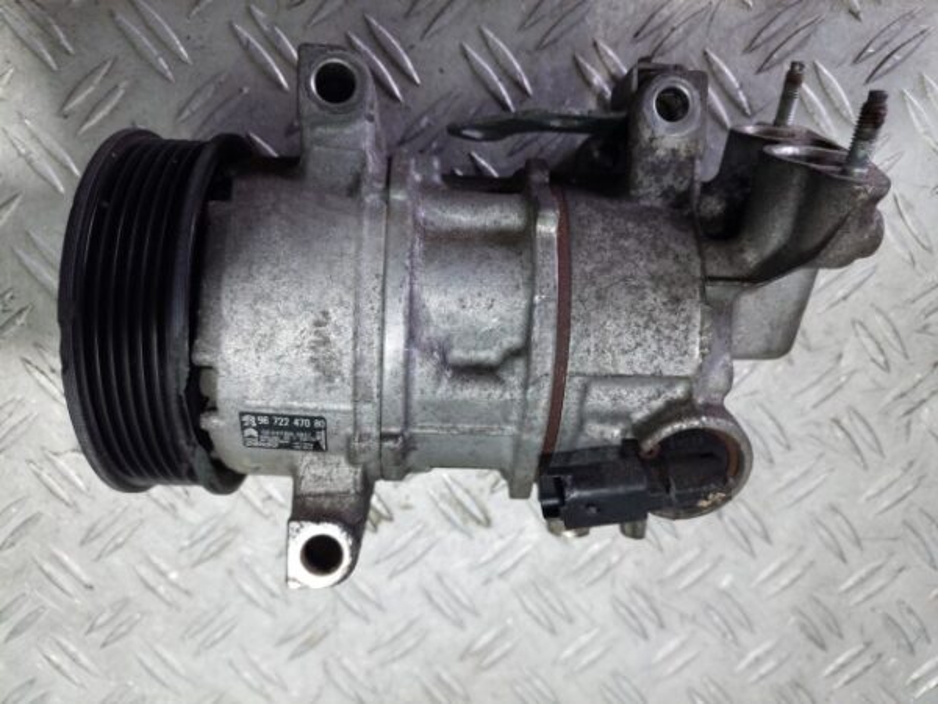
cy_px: 352
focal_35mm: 25
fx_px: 677
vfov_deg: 54.9
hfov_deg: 69.4
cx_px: 469
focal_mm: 5.23
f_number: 1.8
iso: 50
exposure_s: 1/50
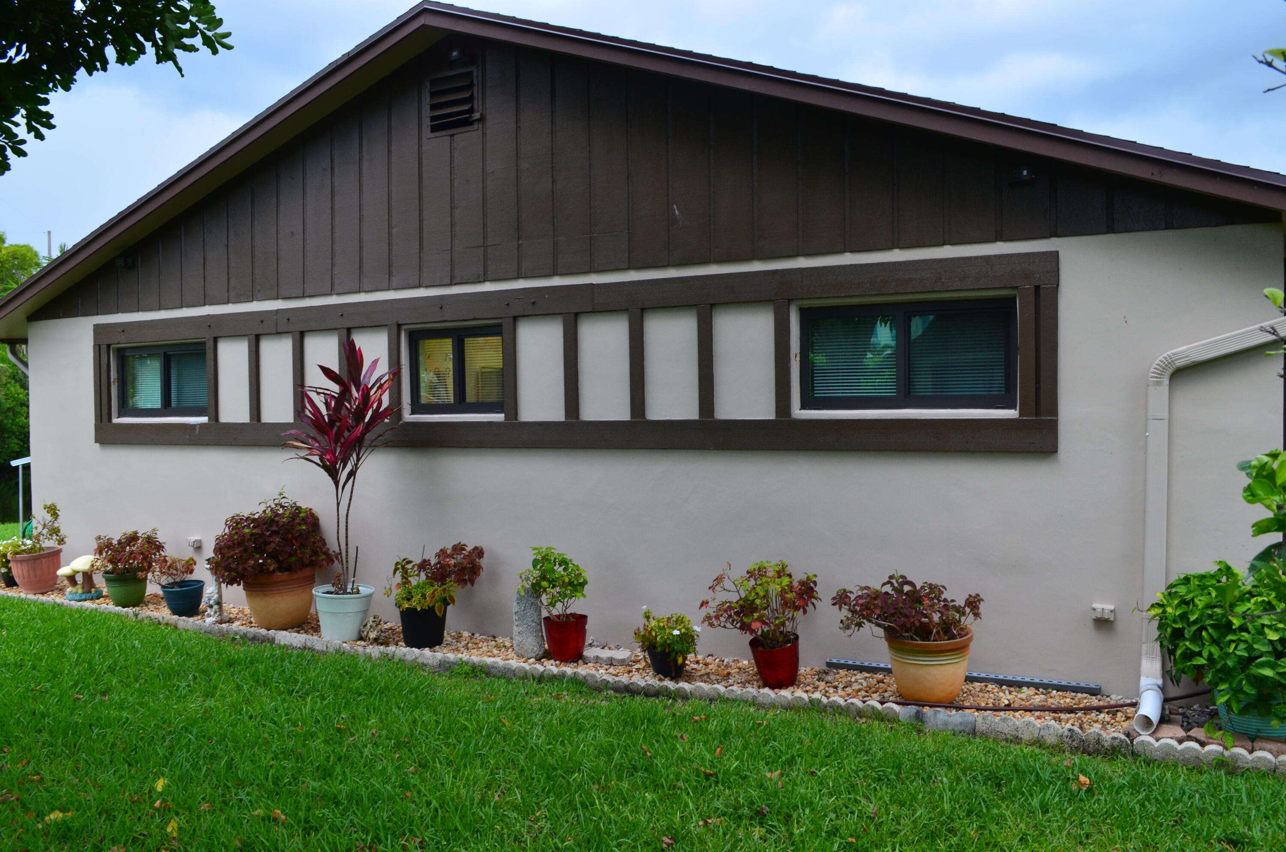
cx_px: 643
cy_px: 426
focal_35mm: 30
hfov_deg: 62.0
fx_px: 1069
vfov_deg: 43.4
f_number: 8
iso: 400
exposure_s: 1/80
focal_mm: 20
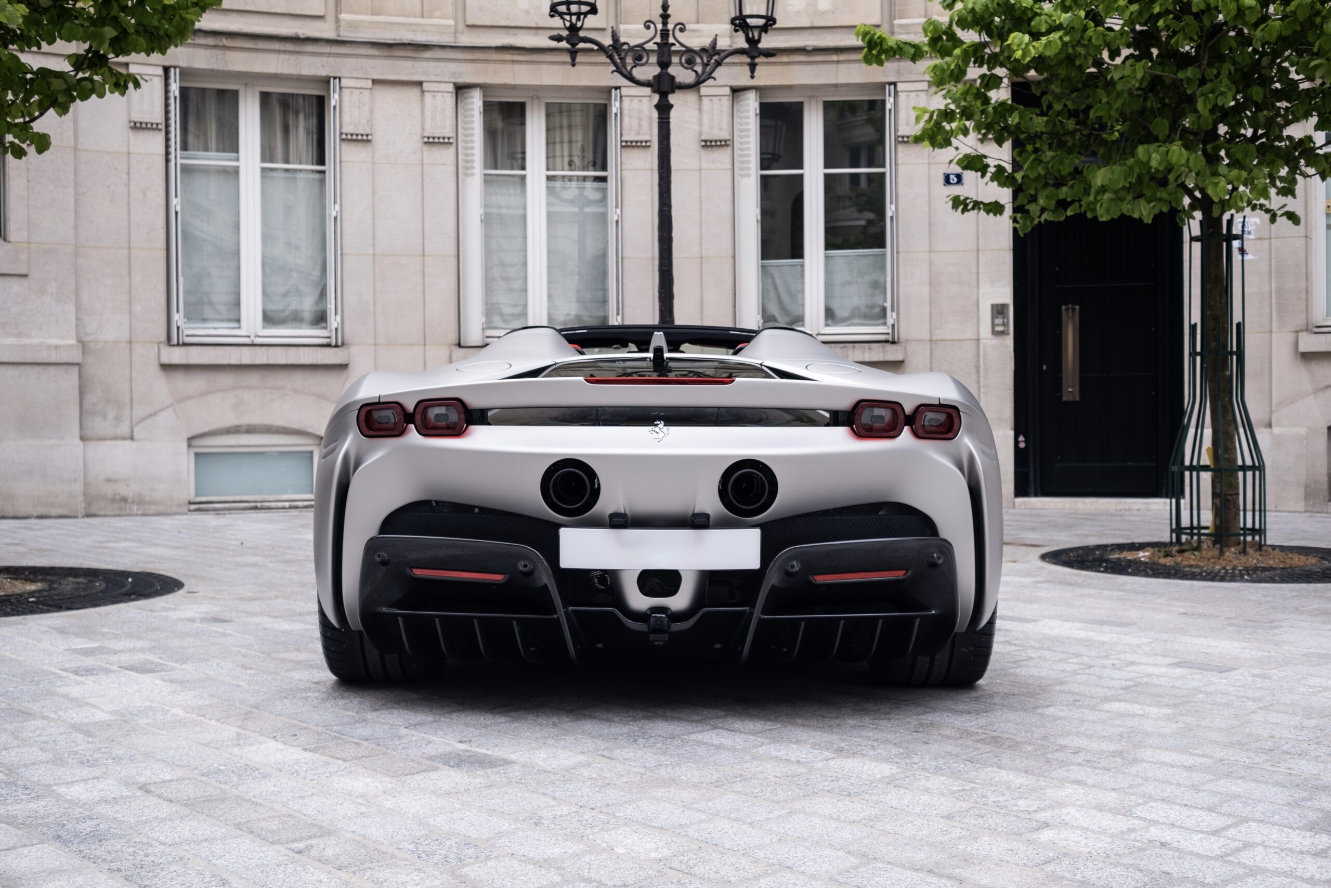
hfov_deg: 47.4
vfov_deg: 32.6
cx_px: 666
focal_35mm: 41
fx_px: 1516
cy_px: 444
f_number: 4
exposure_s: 1/160
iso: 160
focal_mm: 27
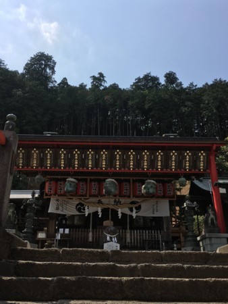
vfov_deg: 61.6
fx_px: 254
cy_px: 152
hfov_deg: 48.3
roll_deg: -1.0
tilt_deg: +24.8
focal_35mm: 29
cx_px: 114
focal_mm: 4.15
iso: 25
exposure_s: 1/2404
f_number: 2.2
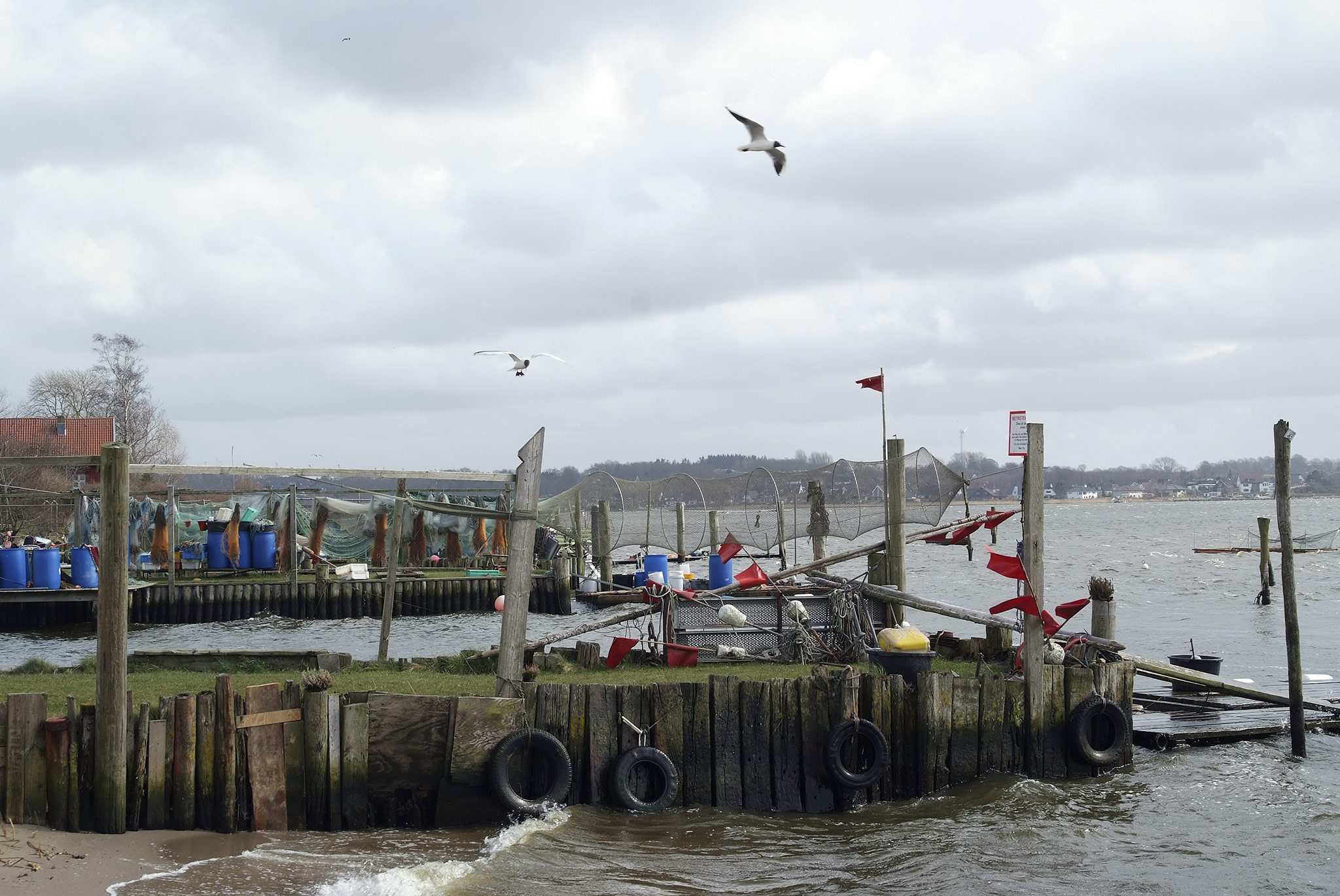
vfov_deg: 23.8
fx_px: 2124
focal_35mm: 57
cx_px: 670
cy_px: 448
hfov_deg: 35.0
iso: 200
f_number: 8
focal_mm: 38
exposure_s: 1/250
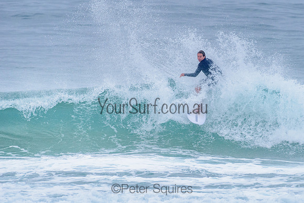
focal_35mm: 613
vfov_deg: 2.2
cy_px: 99
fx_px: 5176
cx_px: 186
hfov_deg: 3.4
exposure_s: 1/2000
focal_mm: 500
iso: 2000
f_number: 5.6
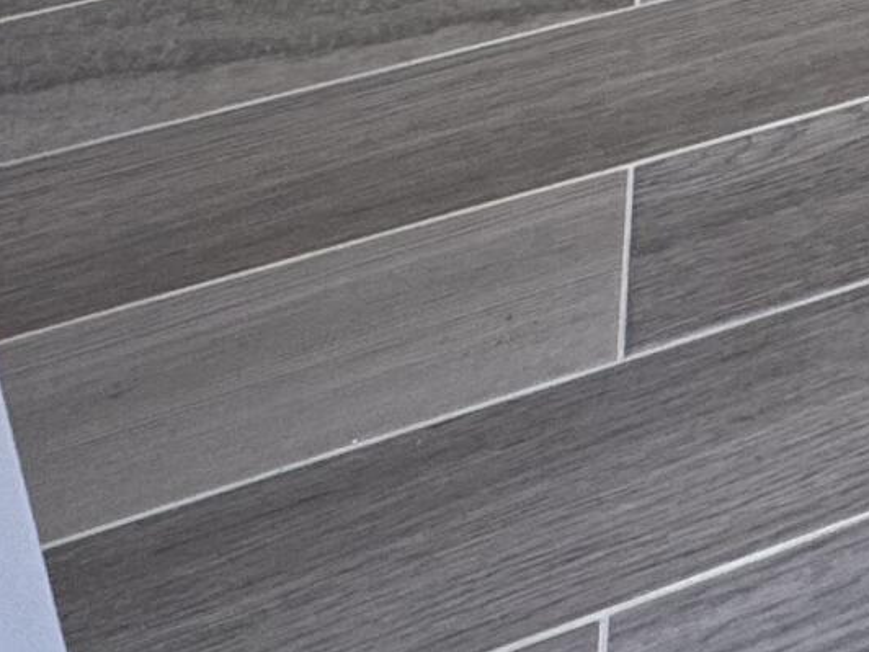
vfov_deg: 14.1
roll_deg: -3.8
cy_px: -815
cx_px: 1914
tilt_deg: -16.3
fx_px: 1983
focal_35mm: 79
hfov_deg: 16.2
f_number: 2.2
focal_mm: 2.22
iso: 40
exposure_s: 1/120
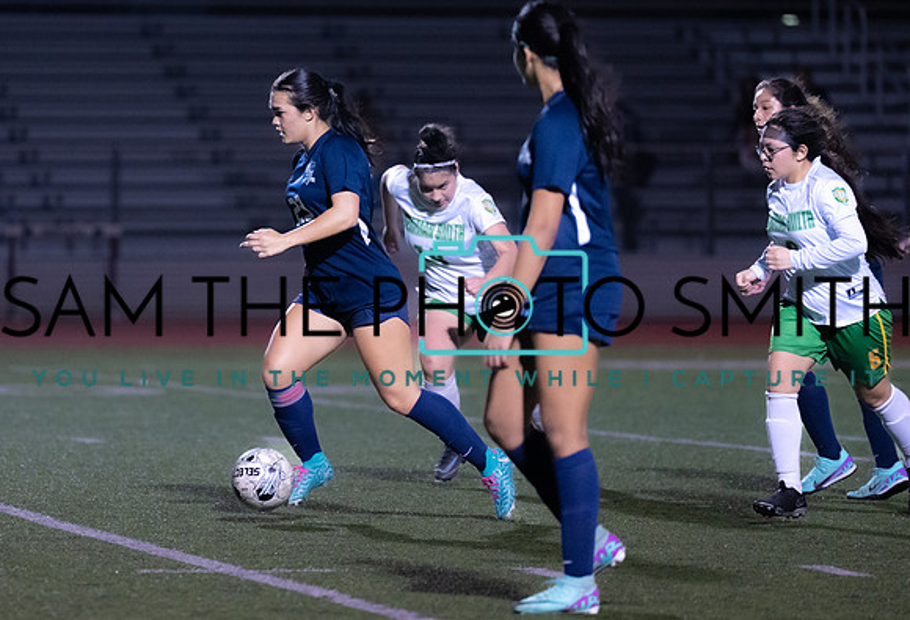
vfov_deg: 4.5
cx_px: 279
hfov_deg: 6.6
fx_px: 7916
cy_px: 284
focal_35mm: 311
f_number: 2.8
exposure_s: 1/1000
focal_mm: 200
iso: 4000
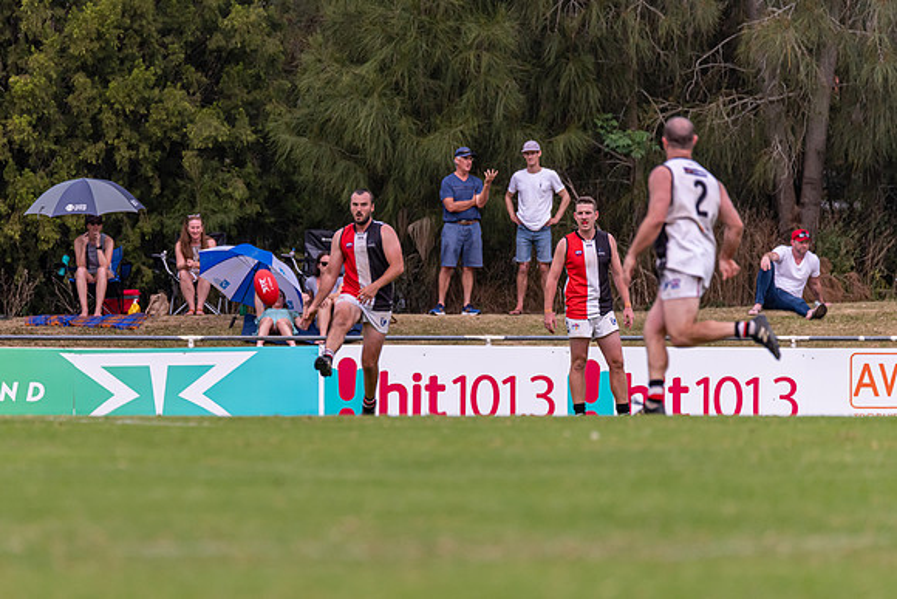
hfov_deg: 3.8
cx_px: 371
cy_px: 354
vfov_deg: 2.5
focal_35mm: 548
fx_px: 13654
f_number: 6.3
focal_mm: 460
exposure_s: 1/1600
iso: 800
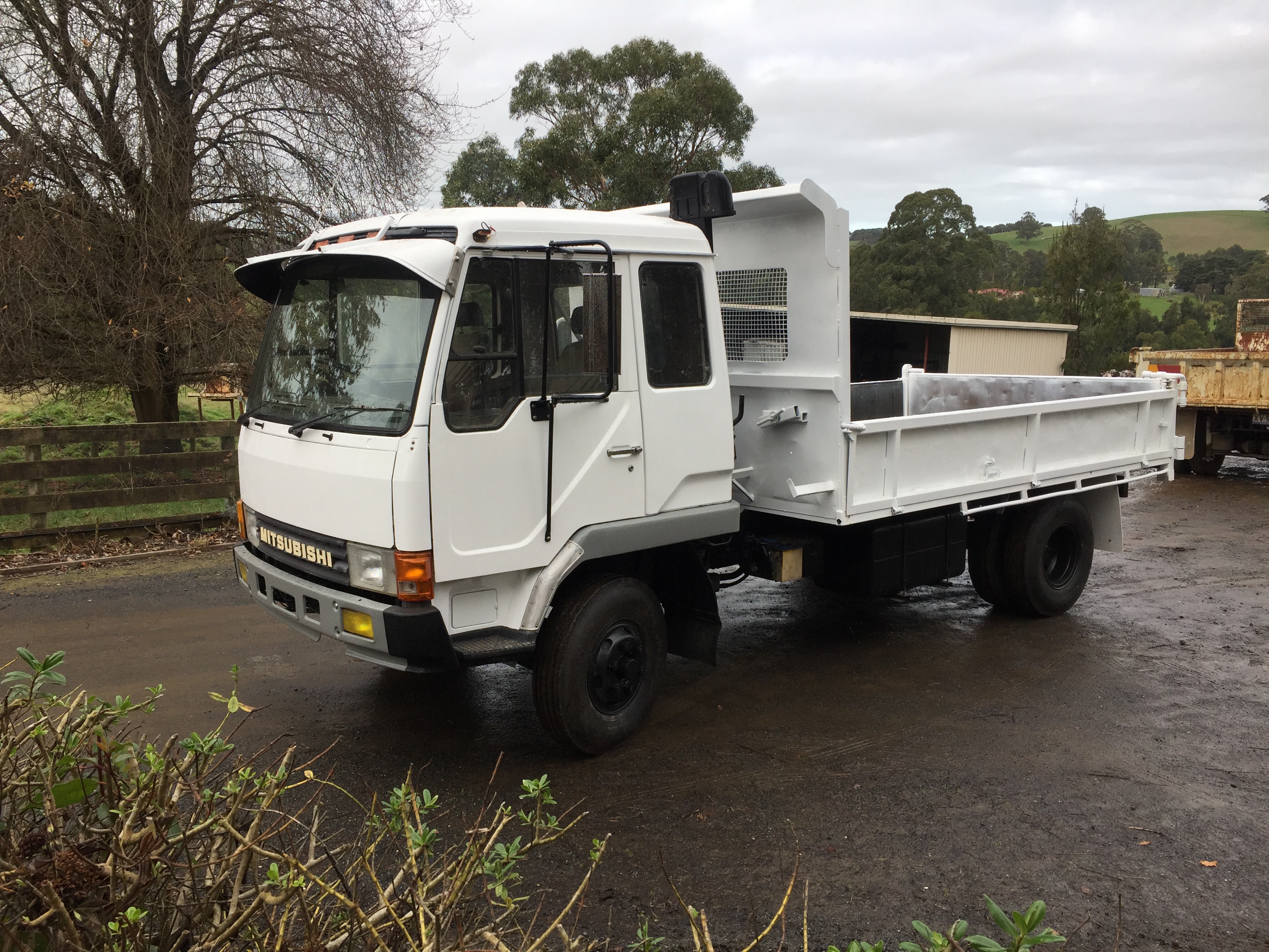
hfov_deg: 61.7
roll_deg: -0.5
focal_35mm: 29
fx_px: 1063
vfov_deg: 48.2
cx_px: 634
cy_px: 476
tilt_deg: -10.9
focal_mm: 4.15
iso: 32
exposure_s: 1/608
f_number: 2.2
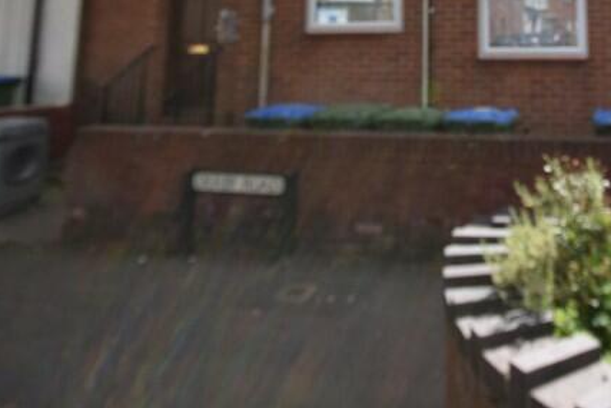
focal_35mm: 36
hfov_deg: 49.7
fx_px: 611
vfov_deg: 31.7
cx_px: 497
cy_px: -64
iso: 220
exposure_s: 1/250
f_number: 8
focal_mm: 10
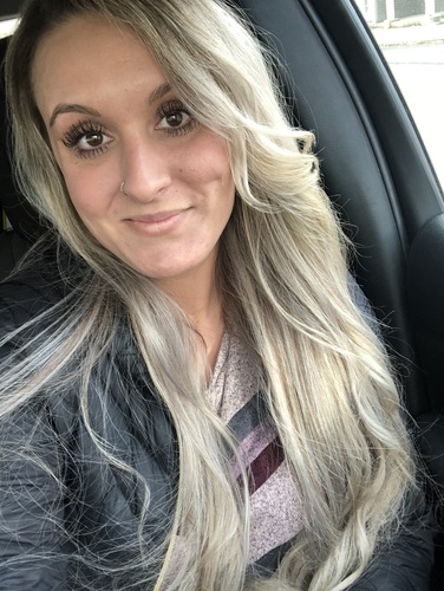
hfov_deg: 44.2
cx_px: 222
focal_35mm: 32
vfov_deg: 56.8
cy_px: 296
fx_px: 546
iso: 80
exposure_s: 1/120
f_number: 2.2
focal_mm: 2.87
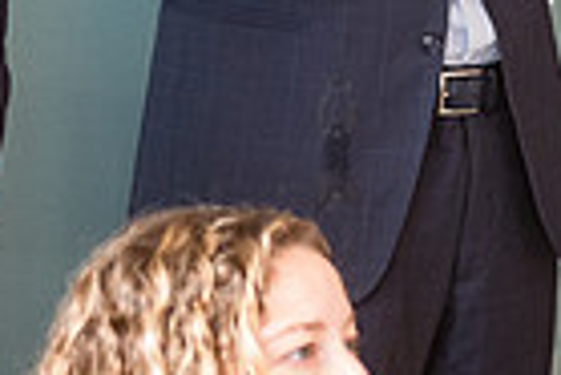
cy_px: -247
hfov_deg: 5.4
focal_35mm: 383
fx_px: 5975
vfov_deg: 3.6
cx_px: 188
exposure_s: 1/160
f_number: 4
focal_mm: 80
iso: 2000
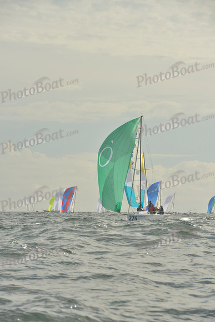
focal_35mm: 200
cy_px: 161
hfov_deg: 6.9
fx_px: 1790
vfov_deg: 10.3
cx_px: 108
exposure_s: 1/1250
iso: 400
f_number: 13
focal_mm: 200
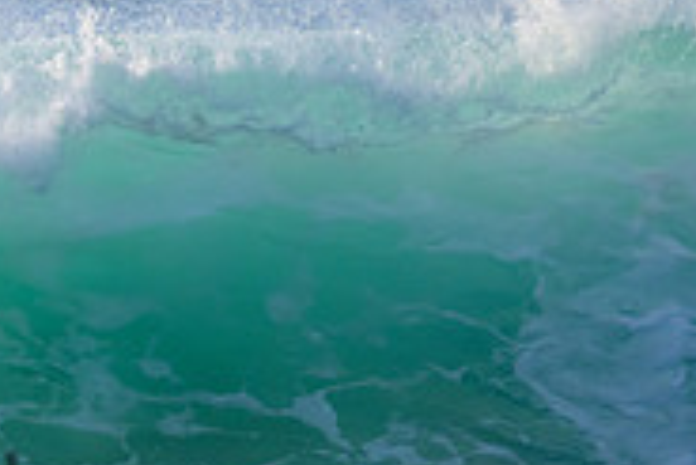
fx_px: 48699
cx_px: -382
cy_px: 433
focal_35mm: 2517
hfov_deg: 0.8
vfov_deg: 0.5
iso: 1100
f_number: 11
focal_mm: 800
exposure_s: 1/1250
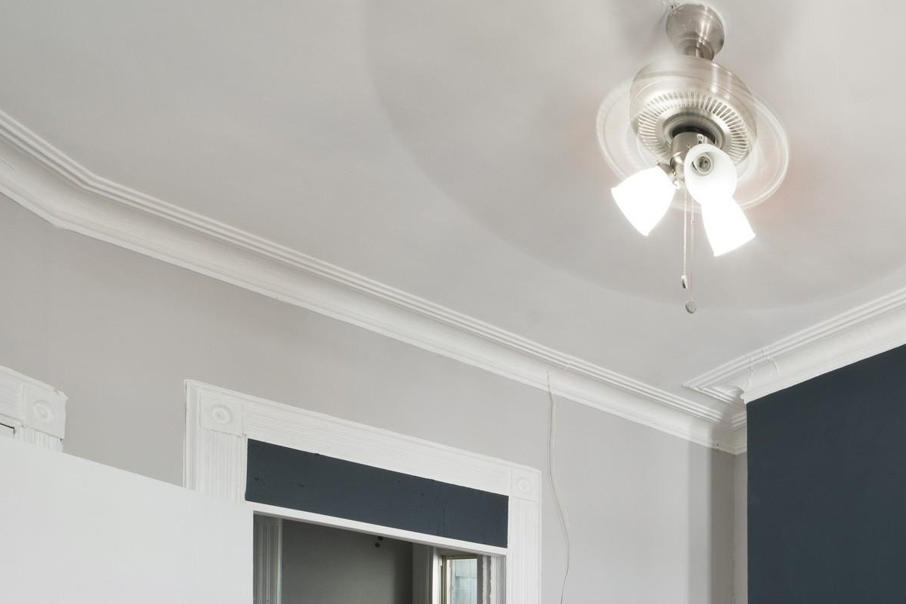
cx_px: 881
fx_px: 780
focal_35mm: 31
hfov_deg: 50.3
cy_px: 742
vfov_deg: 33.5
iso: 200
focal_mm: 12
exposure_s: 1/2.5
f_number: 11
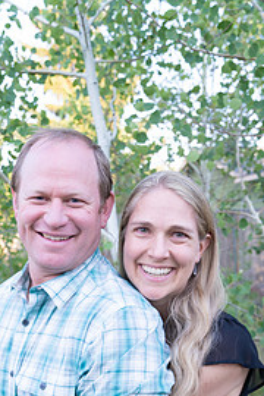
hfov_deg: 29.7
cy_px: 314
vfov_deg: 41.8
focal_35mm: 45
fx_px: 495
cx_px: 95
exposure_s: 1/160
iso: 320
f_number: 4
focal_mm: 27
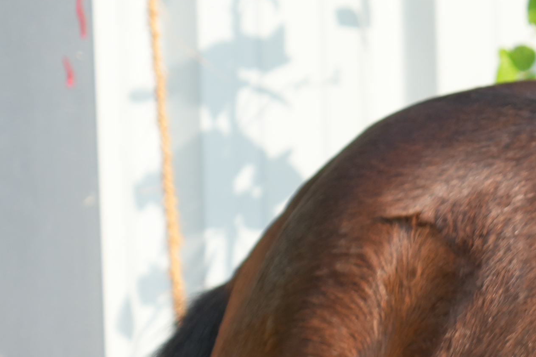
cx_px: 1183
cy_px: 532
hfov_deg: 4.3
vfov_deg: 2.9
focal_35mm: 467
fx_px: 6951
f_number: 5.6
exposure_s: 1/200
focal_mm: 84
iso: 125
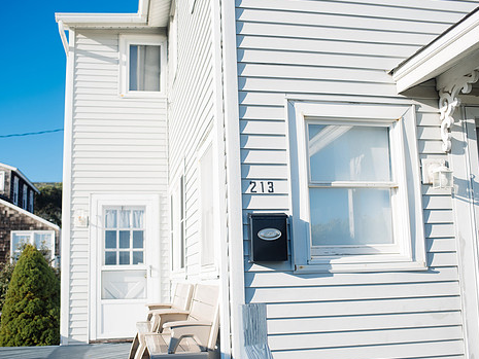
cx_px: 237
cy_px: 192
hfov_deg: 44.8
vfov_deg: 34.4
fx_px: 581
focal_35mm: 42
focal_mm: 35
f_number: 2.8
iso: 100
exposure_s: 1/1250
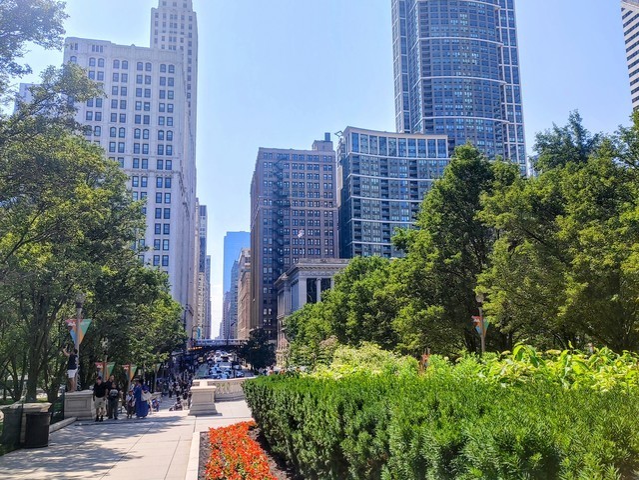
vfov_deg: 45.4
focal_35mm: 31
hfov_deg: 58.4
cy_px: 240
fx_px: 572
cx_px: 320
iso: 50
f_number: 1.8
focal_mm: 5.58
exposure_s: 1/2439
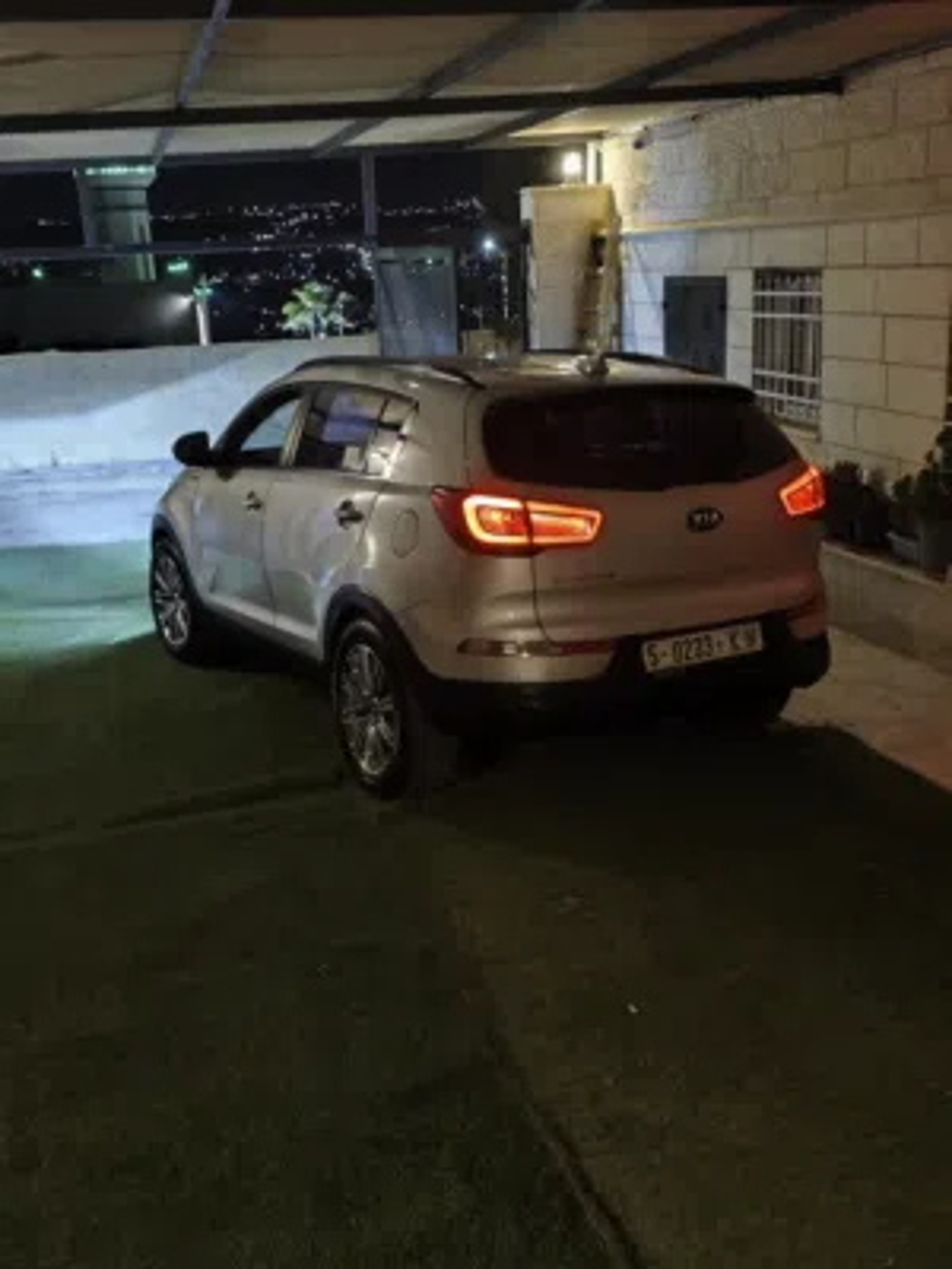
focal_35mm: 35
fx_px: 1283
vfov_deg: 52.6
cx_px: 476
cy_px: 634
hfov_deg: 40.7
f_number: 1.5
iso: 2000
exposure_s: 1/20
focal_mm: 4.94
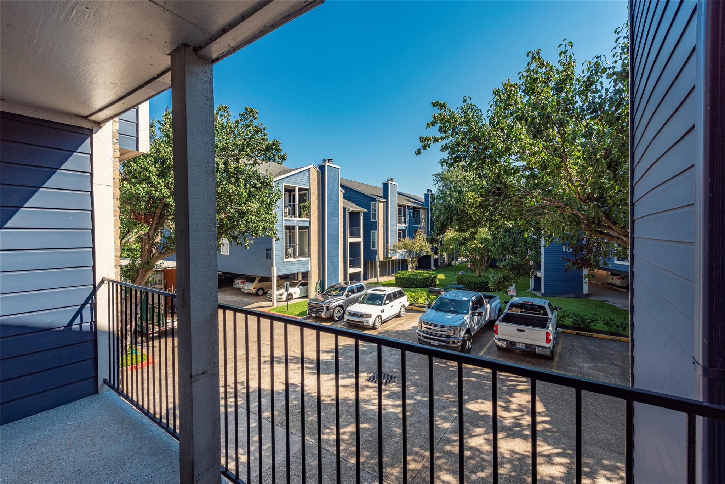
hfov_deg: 96.7
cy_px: 242
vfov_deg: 73.8
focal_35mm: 16
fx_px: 322
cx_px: 362
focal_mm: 16
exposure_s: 1/200
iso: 100
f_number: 10
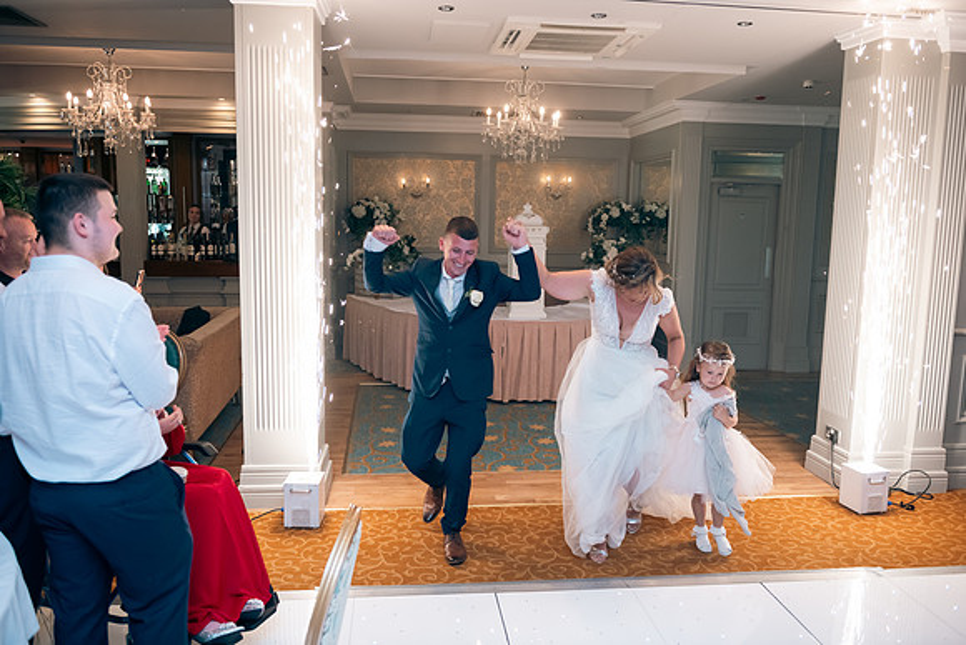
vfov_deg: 45.0
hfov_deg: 63.6
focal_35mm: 29
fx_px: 778
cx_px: 483
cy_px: 322
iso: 640
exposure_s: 1/160
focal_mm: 29
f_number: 3.5
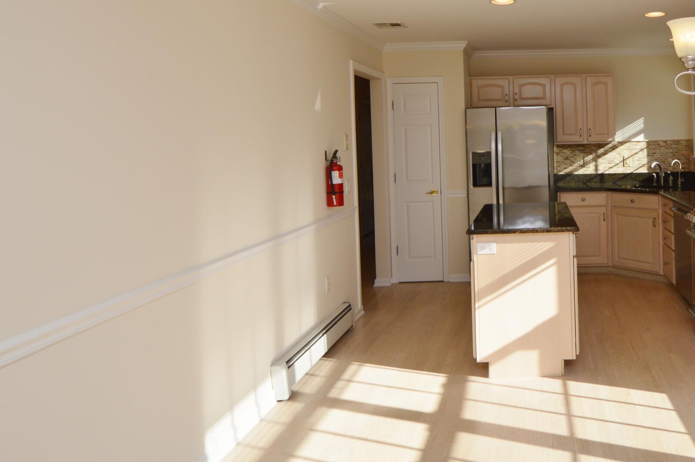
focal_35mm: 28
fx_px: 540
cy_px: 146
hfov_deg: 61.3
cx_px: 533
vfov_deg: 45.5
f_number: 6.3
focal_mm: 10
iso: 100
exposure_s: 1/160
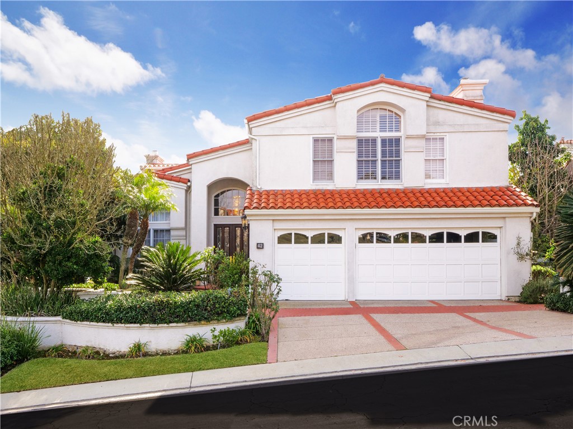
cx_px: 286
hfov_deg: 67.3
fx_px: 430
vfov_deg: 53.0
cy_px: 214
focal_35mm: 26
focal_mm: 13
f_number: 14
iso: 200
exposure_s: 1/60
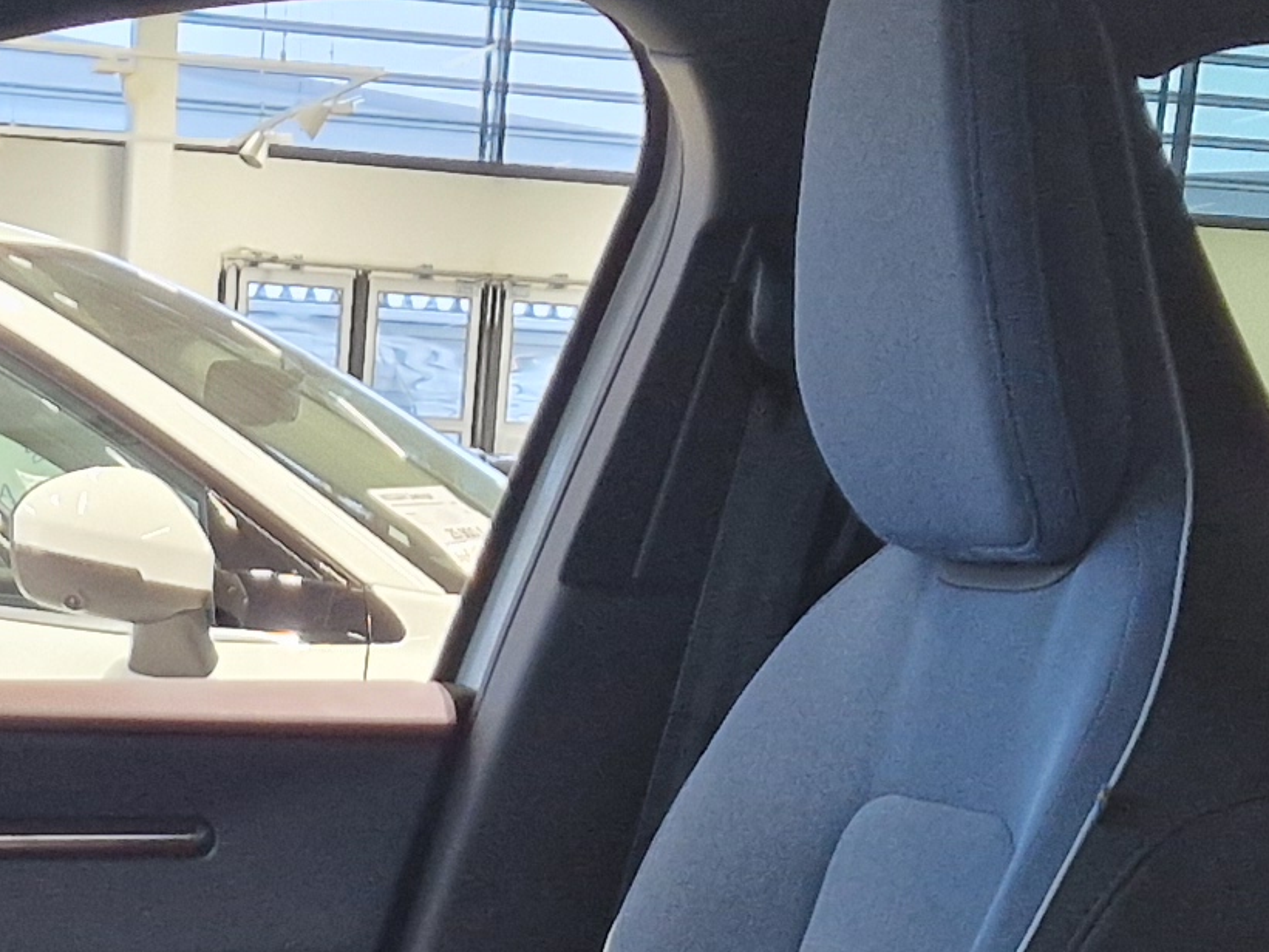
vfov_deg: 12.2
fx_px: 4106
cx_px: 223
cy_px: 1698
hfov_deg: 17.4
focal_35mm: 112
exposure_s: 1/100
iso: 320
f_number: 1.8
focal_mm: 5.4
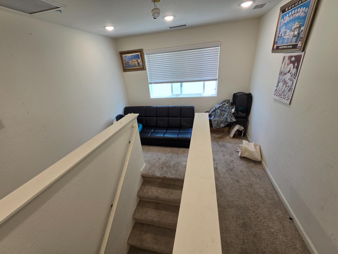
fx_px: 127
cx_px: 169
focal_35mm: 13
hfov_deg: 106.2
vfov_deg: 89.9
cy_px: 127
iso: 50
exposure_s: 1/120
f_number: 1.9
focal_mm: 2.2
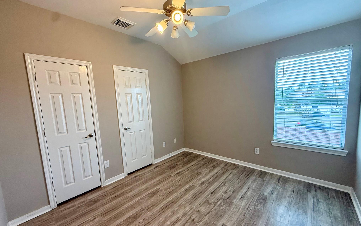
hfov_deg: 101.5
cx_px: 182
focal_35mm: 15
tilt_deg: -7.0
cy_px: 118
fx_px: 148
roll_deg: +2.5
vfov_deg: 74.7
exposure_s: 1/120
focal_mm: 2.22
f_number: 2.2
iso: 320
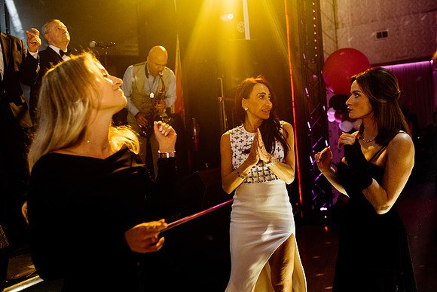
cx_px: 218
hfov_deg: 54.4
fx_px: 425
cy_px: 146
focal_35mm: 35
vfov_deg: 37.9
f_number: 2.8
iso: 2000
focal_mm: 35
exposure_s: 1/200
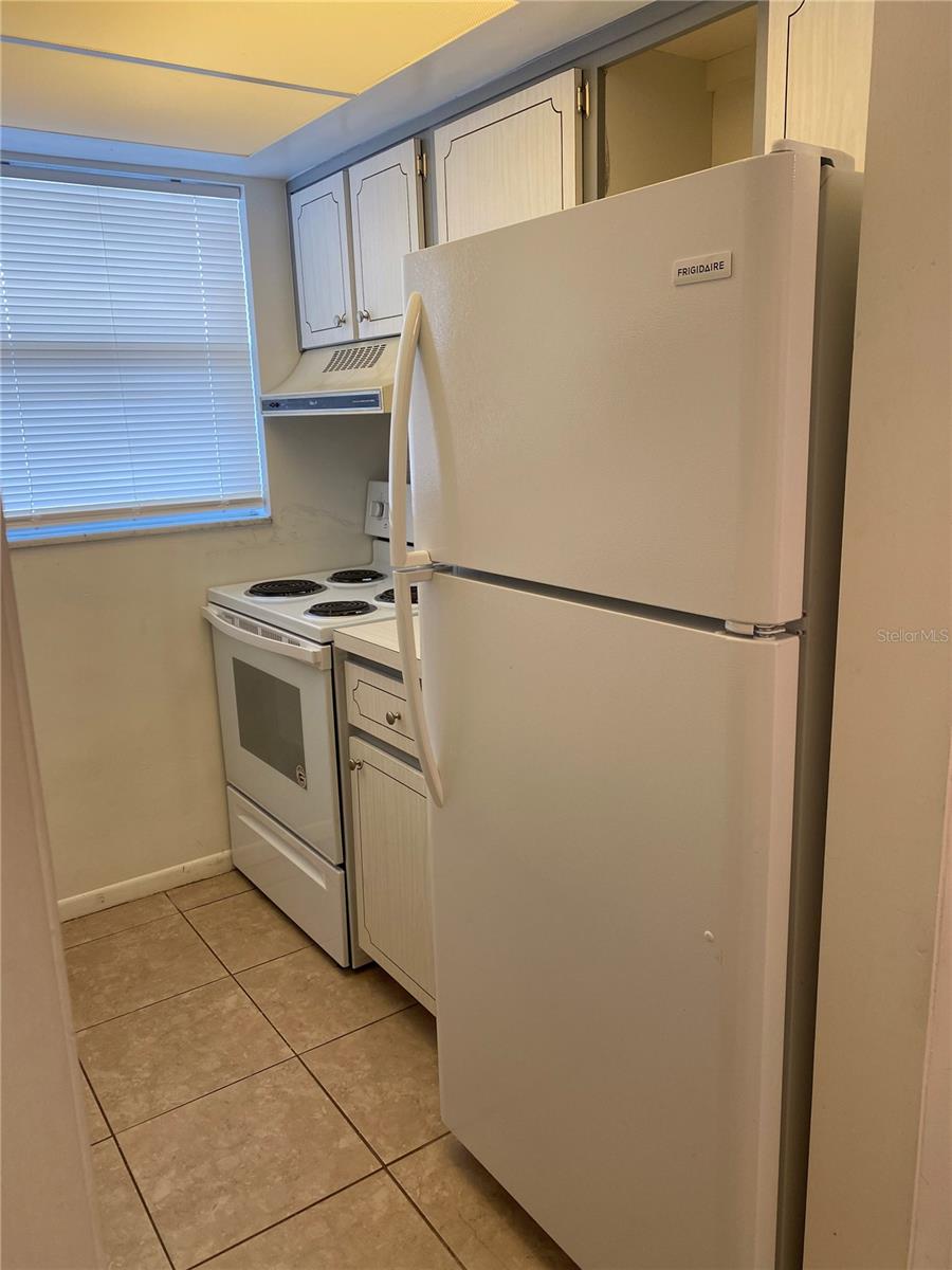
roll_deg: +2.1
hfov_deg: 53.1
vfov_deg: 67.3
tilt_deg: -12.3
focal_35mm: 26
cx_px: 476
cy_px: 635
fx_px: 953
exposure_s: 1/60
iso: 64
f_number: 1.8
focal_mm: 4.25
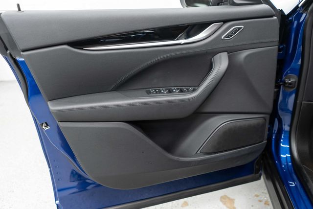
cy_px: 104
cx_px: 156
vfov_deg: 46.4
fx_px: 243
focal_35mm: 28
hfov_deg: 65.5
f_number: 3.2
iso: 1000
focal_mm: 28
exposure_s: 1/60
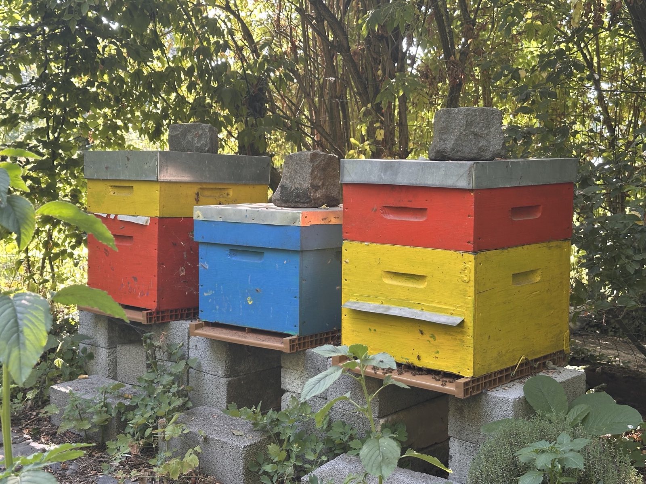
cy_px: 242
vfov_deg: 30.3
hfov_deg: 39.7
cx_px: 323
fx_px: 896
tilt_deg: -4.1
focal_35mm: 48
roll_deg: -0.7
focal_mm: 6.86
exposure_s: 1/134
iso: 80
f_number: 1.78
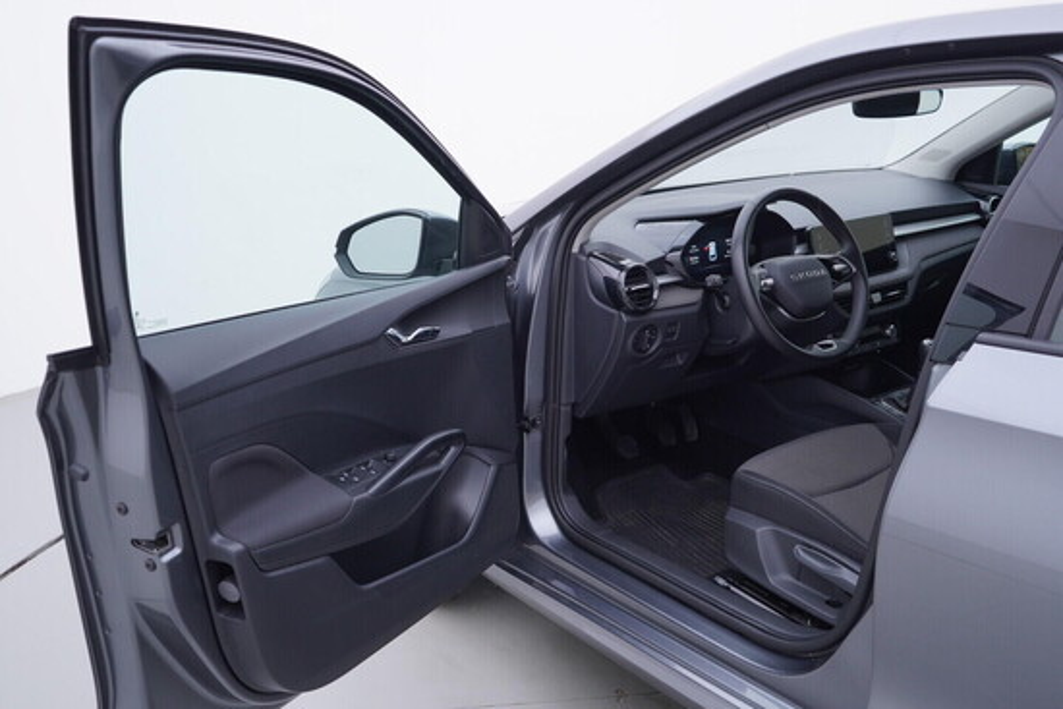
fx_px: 1063
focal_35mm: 36
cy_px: 354
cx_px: 532
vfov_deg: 36.9
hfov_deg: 53.1
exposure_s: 1/50
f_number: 3.2
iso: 125
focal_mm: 24
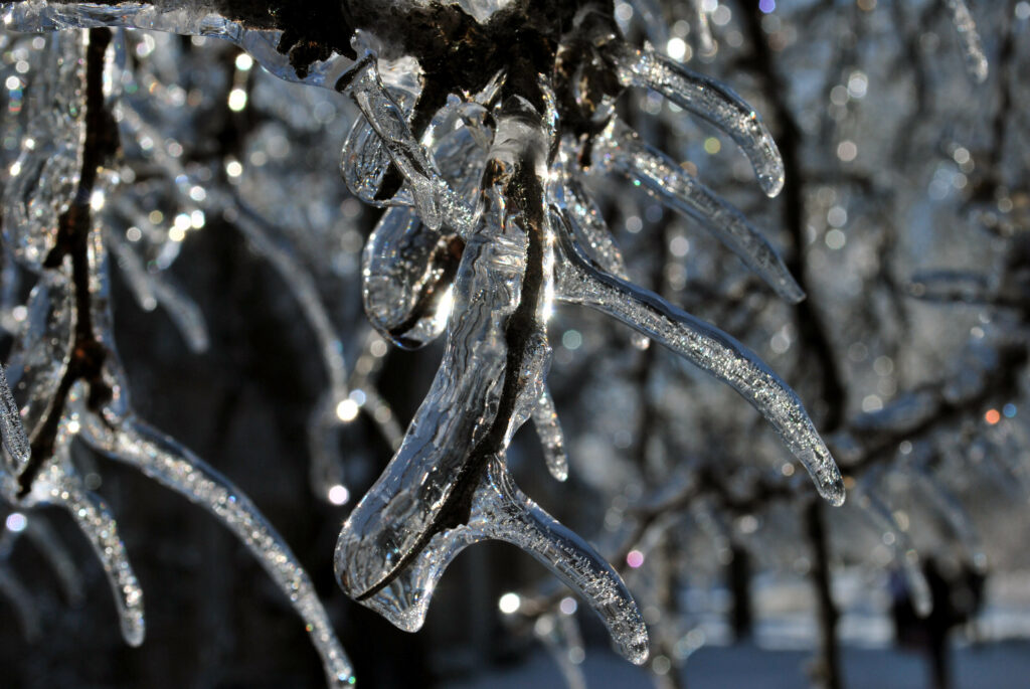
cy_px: 344
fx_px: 1890
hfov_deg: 30.5
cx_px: 515
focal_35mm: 66
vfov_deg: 20.7
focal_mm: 44
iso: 100
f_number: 13
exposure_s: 1/640
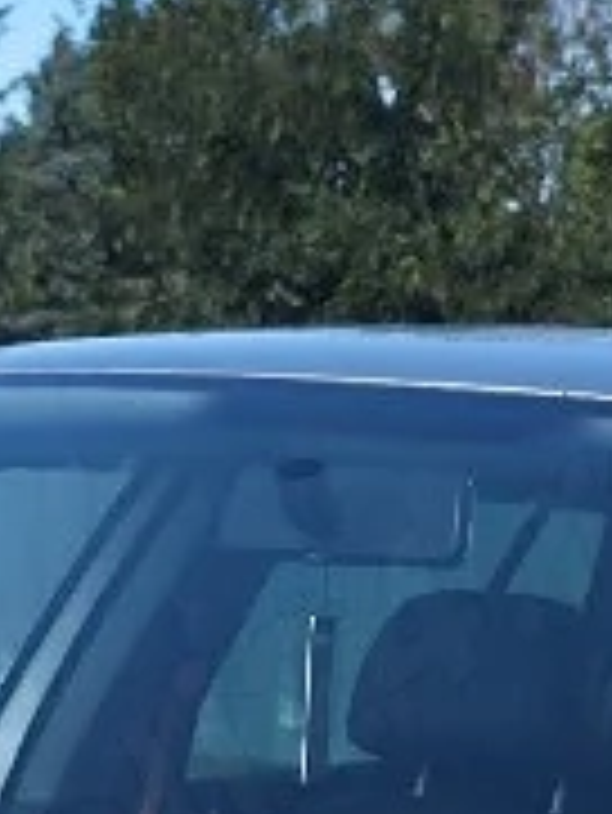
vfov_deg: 11.5
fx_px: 3979
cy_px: 929
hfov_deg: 8.8
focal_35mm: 169
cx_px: 549
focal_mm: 6.3
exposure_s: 1/2000
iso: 50
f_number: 1.7
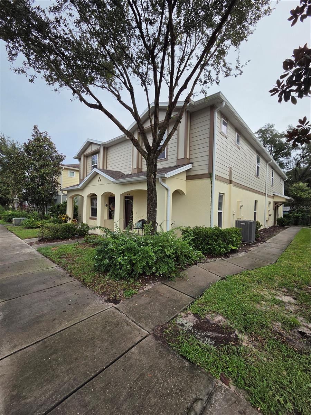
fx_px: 156
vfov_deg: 106.2
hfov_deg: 89.9
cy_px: 208
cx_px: 156
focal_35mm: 13
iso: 100
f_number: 2.2
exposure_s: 1/2289
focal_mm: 2.2
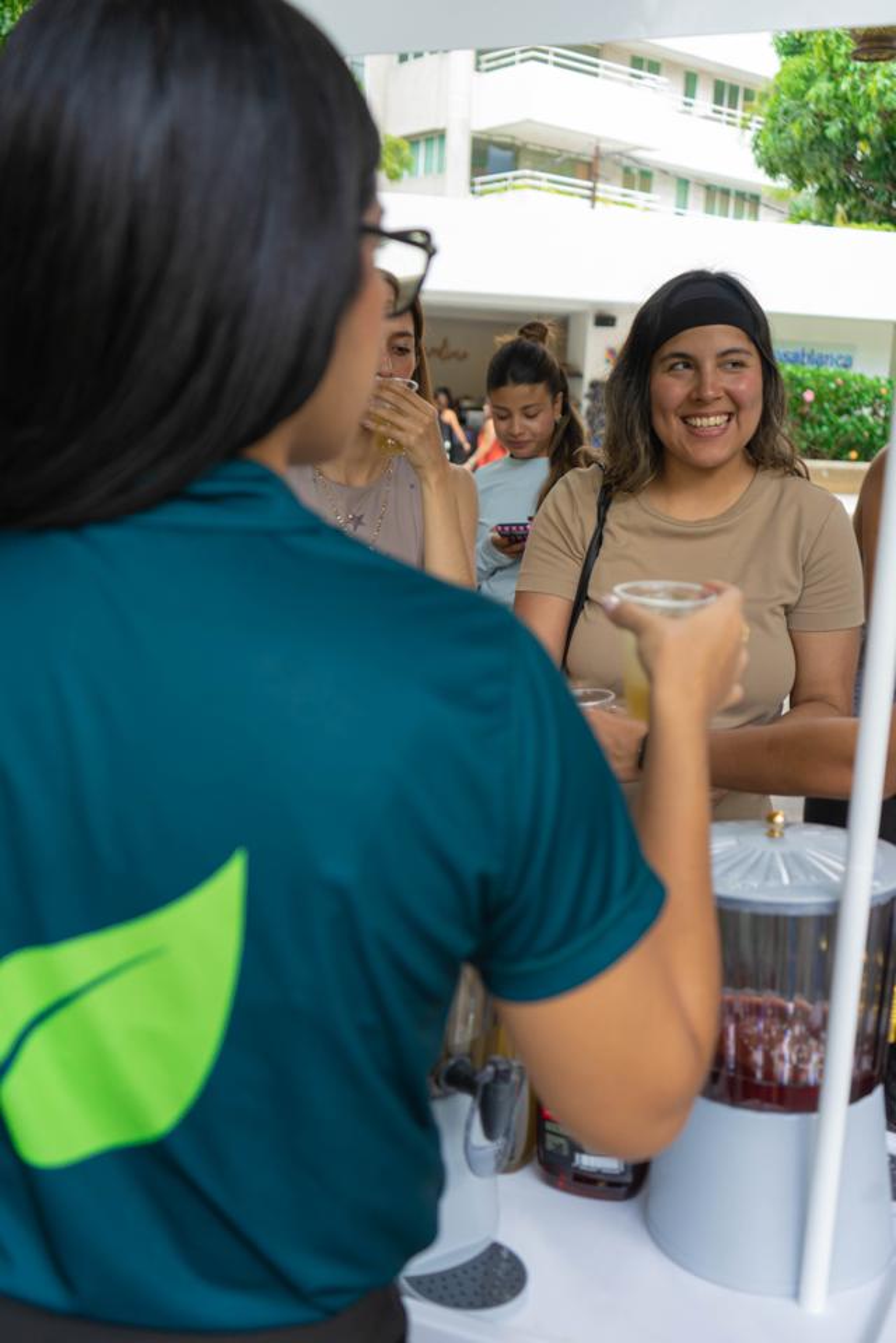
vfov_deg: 54.4
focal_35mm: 35
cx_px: 448
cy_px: 672
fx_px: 1307
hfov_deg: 37.9
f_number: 4
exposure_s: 1/160
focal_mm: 35
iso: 320
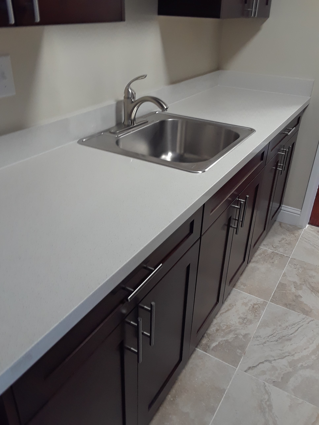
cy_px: 212
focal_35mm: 30
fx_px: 369
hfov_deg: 46.8
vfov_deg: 60.0
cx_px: 160
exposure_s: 1/30
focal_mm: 2.47
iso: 100
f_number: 1.9
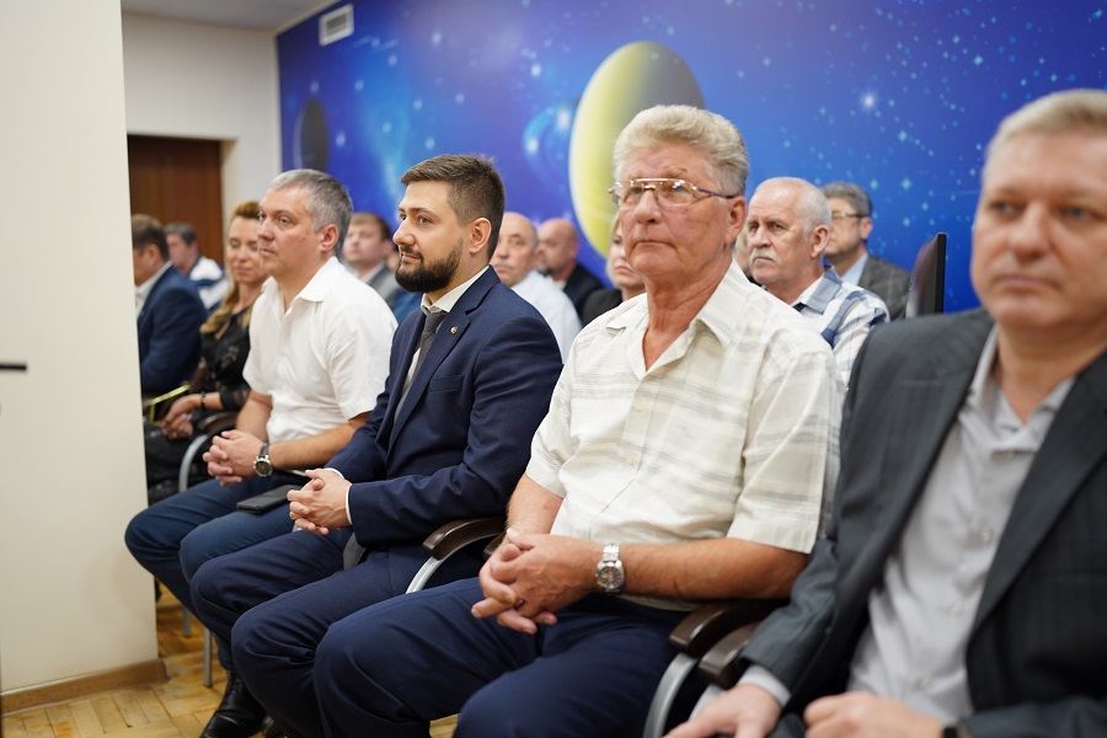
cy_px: 369
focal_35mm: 35
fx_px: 1076
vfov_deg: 37.9
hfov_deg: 54.4
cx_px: 554
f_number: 1.4
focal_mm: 35
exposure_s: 1/320
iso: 500
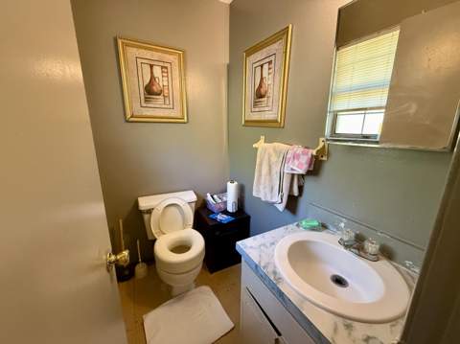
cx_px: 230
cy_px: 172
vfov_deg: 85.6
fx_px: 186
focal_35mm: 14
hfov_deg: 102.1
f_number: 2.2
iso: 640
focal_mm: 2.22
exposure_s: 1/60
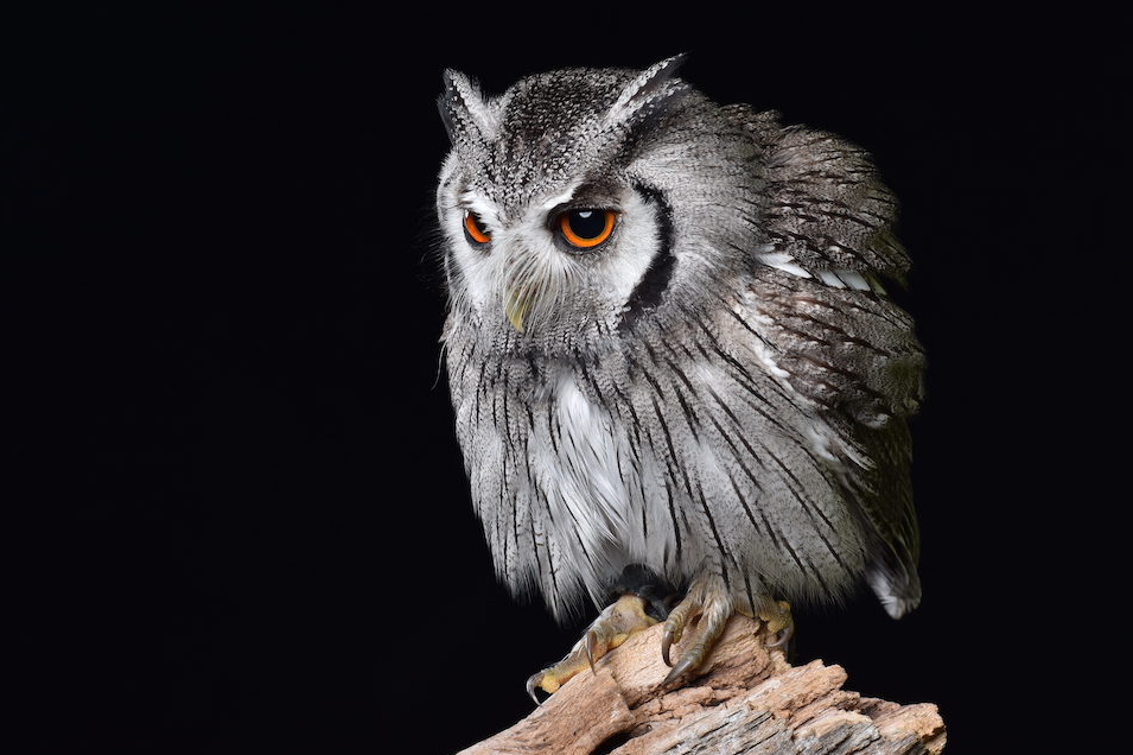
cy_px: 384
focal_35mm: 110
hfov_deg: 18.6
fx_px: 3461
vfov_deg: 12.4
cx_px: 567
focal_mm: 70
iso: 100
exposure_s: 1/125
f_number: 11
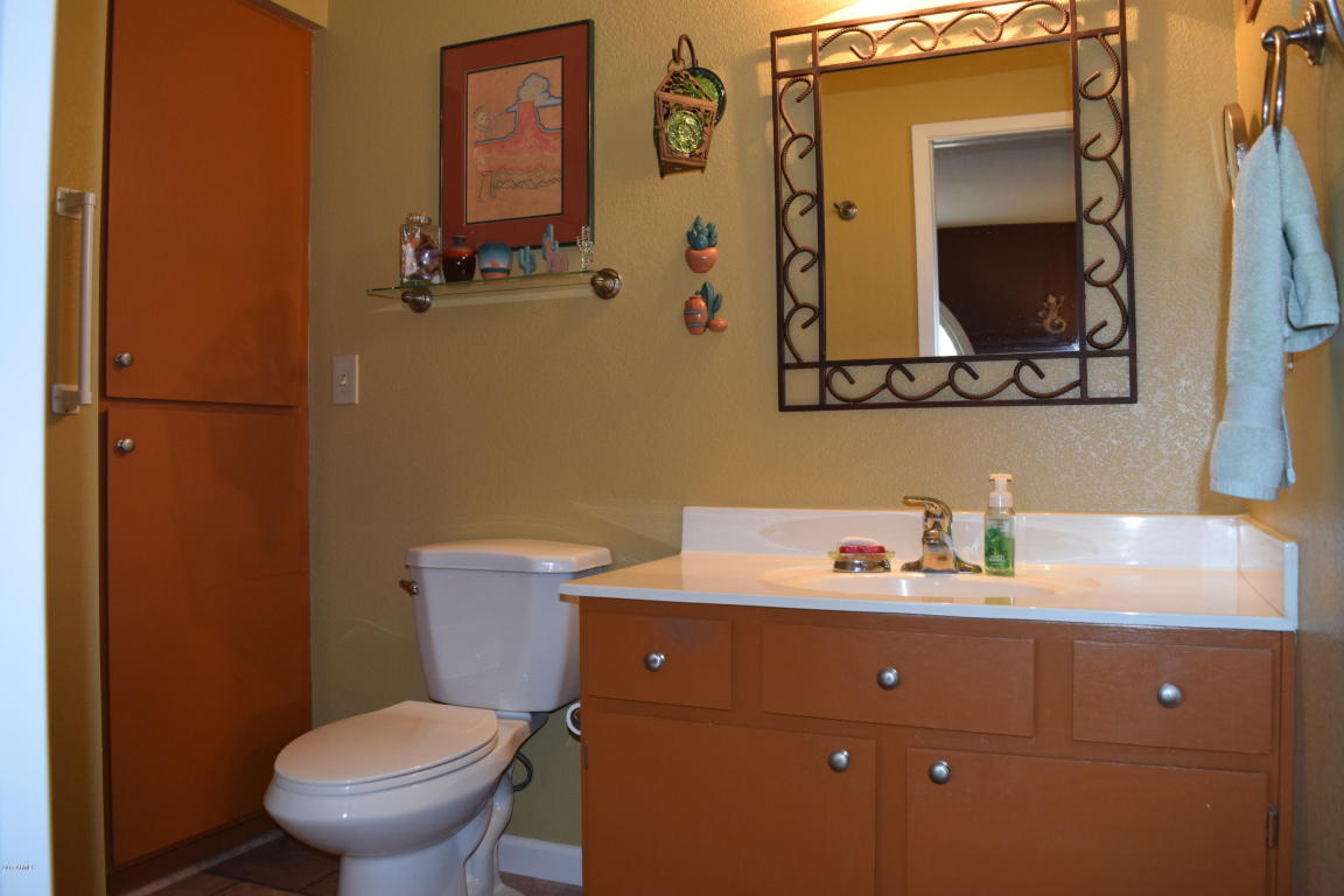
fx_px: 1008
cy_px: 448
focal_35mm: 27
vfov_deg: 47.9
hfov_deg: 67.4
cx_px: 672
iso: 800
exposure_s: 1/80
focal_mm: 18
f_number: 4.5
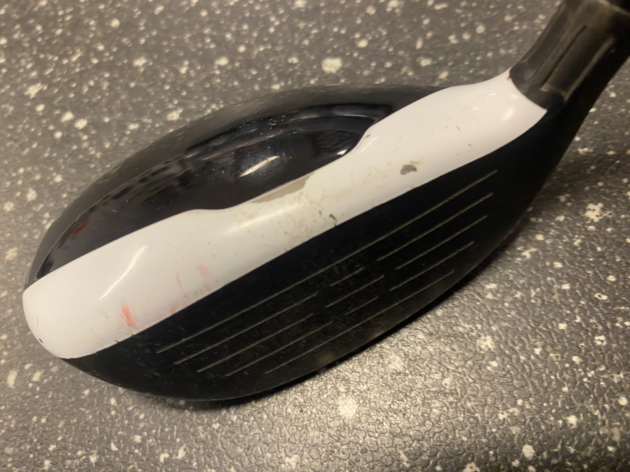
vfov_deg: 54.9
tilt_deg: -63.6
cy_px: 236
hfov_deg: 69.4
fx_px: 455
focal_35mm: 25
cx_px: 315
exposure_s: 1/50
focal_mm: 4.25
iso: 200
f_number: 1.8
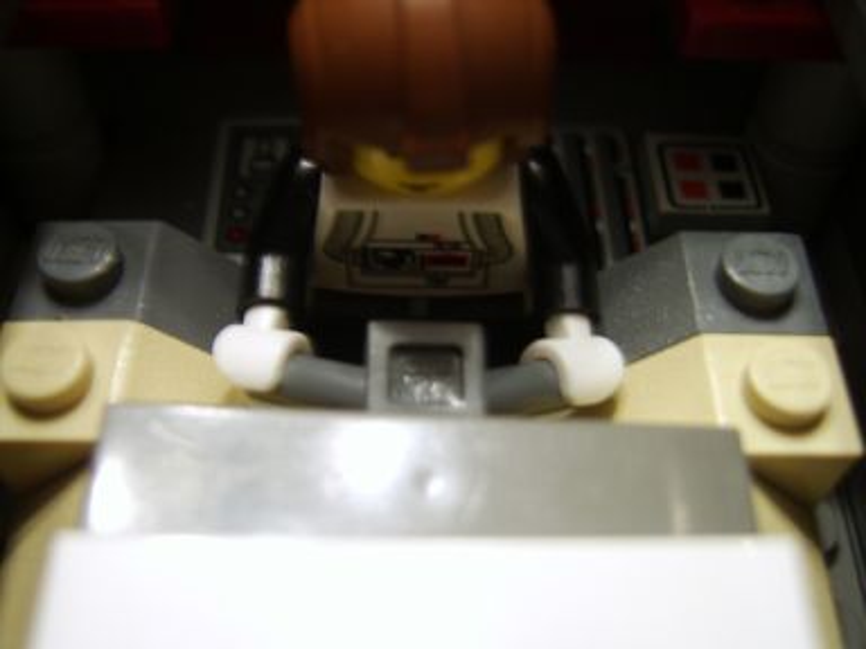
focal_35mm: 31
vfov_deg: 45.4
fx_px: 776
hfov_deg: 58.4
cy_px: 324
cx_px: 433
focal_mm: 8.13
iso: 71
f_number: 2.7
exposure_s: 1/4
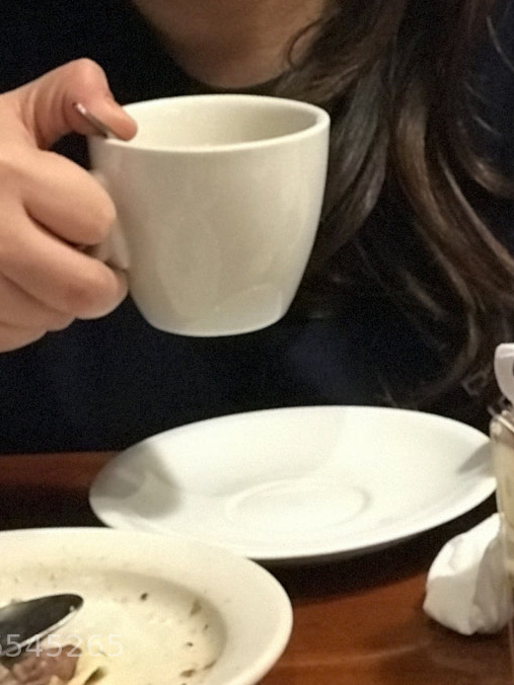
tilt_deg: -7.5
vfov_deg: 14.3
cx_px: 202
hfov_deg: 11.0
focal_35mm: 135
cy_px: -85
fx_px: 2673
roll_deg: +5.1
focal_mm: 6.6
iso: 1250
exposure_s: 1/60
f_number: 2.8
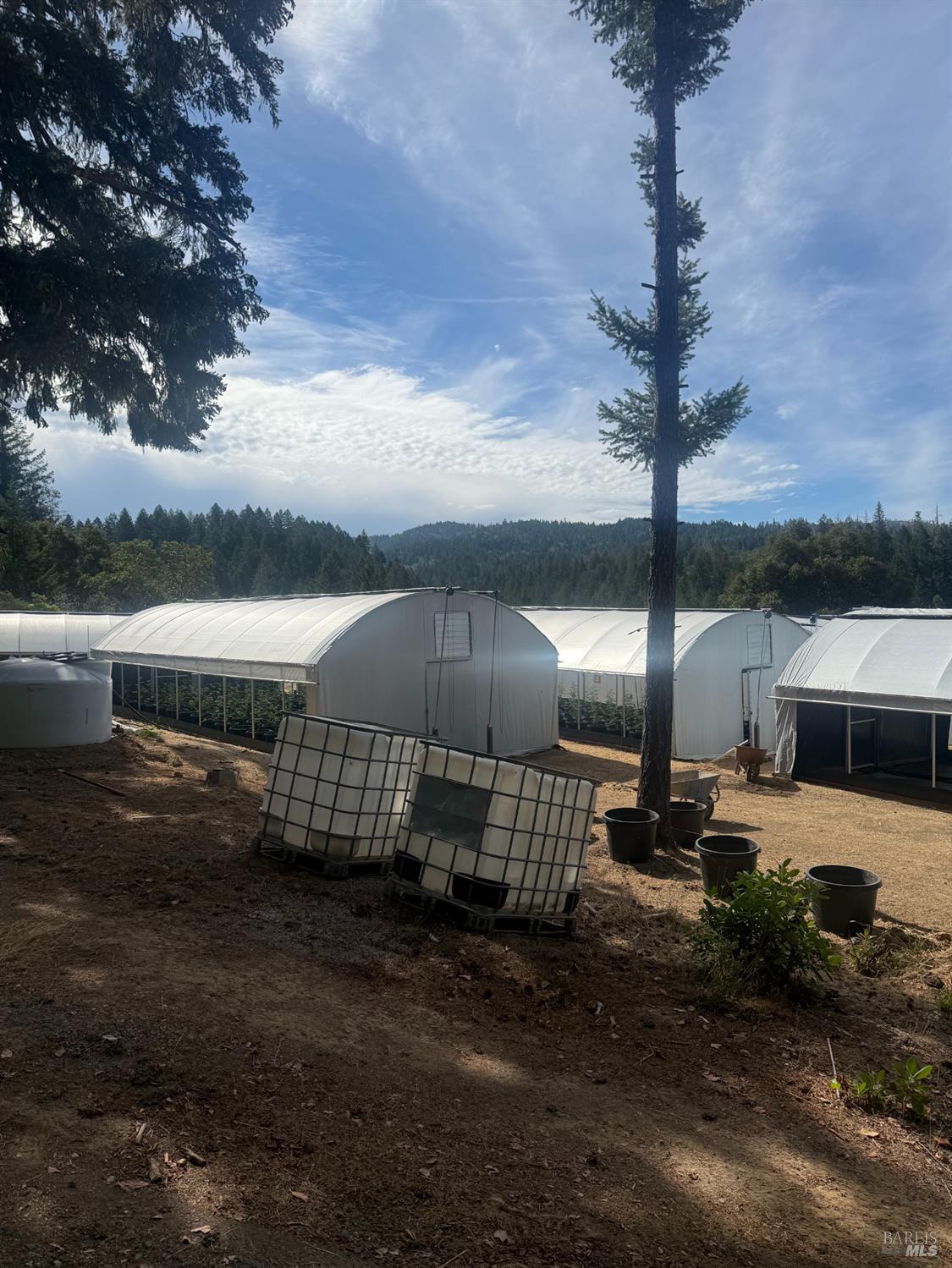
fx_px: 880
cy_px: 634
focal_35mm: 24
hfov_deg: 56.8
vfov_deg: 71.6
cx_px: 476
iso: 80
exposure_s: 1/8130
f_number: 1.78
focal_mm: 6.76
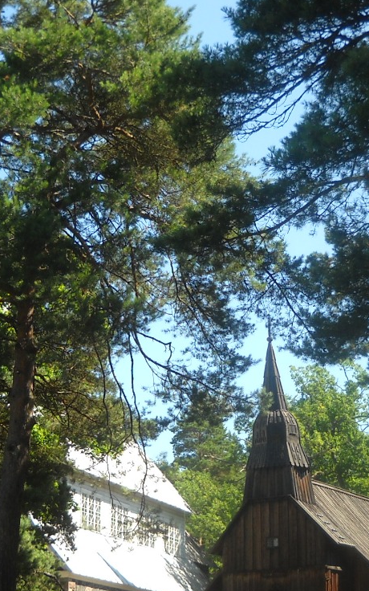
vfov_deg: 24.3
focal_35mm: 85
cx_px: 162
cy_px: 366
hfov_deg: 15.4
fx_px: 1368
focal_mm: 6.72
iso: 64
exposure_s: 1/296
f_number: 3.1
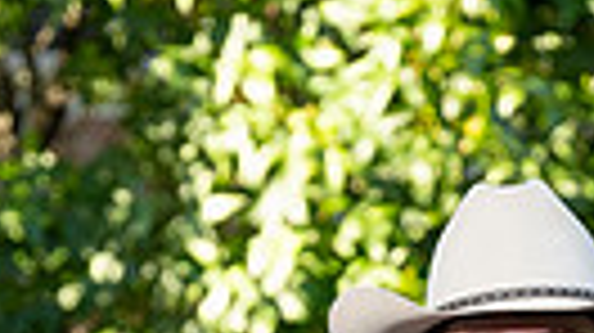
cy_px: 972
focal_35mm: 356
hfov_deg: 6.1
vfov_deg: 3.3
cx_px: 351
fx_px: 5603
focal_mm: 100
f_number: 5
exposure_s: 1/200
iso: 400
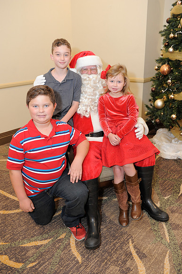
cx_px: 91
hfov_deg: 42.3
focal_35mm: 31
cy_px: 137
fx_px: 235
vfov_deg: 60.3
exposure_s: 1/100
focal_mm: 31
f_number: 4
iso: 1600
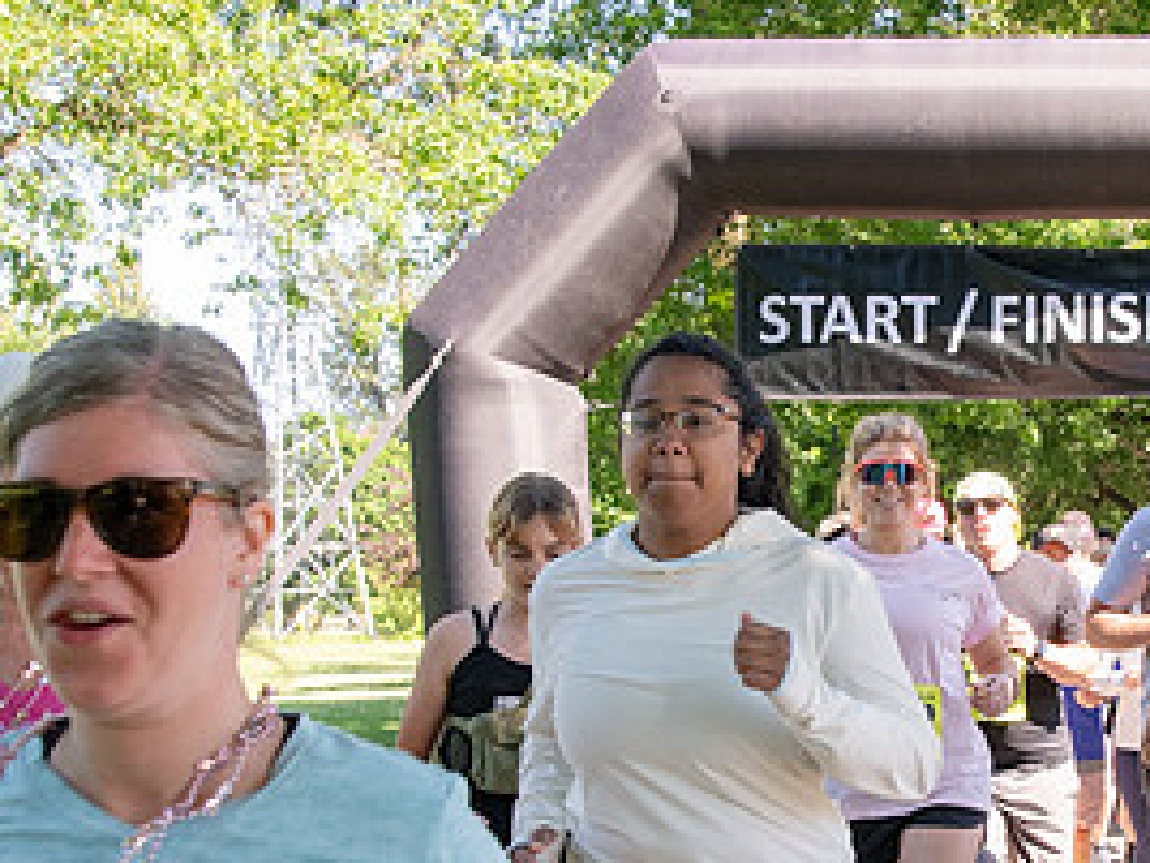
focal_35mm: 75
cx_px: 978
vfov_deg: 19.5
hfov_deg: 25.4
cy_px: 631
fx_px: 2492
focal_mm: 24
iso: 500
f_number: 5.6
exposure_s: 1/400
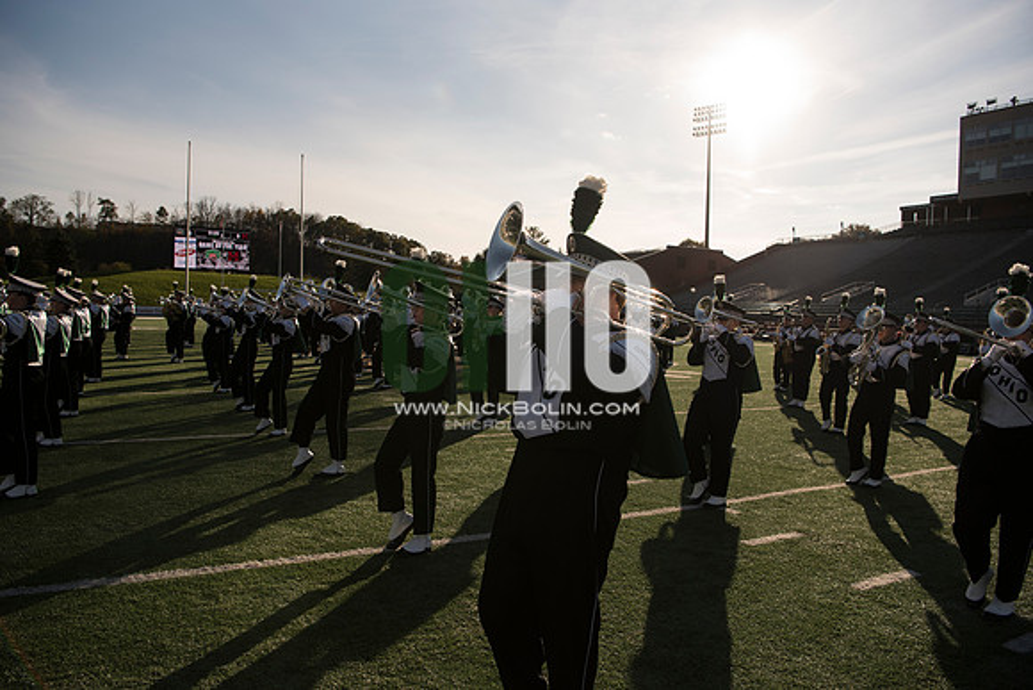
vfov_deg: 53.2
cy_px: 345
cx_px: 516
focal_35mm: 24
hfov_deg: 73.7
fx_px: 689
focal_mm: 24
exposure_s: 1/3200
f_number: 5
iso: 320
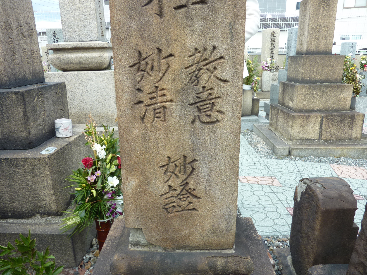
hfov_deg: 69.4
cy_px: 138
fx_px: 265
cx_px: 184
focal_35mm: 25
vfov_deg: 54.9
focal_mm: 4.1
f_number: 4
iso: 80
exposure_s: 1/100
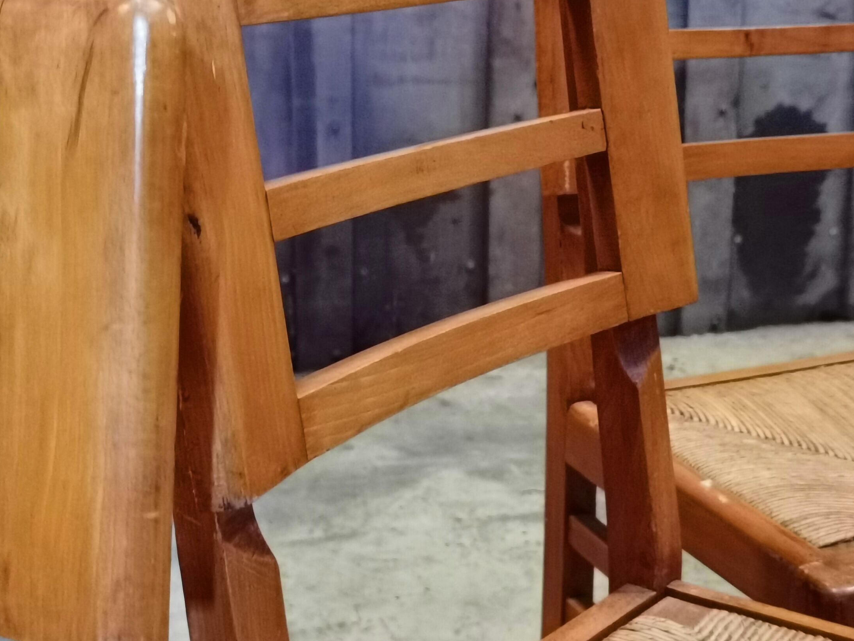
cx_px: 426
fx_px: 1579
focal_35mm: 64
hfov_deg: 30.3
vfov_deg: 22.9
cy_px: 335
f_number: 1.9
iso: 800
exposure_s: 1/20
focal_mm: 6.71
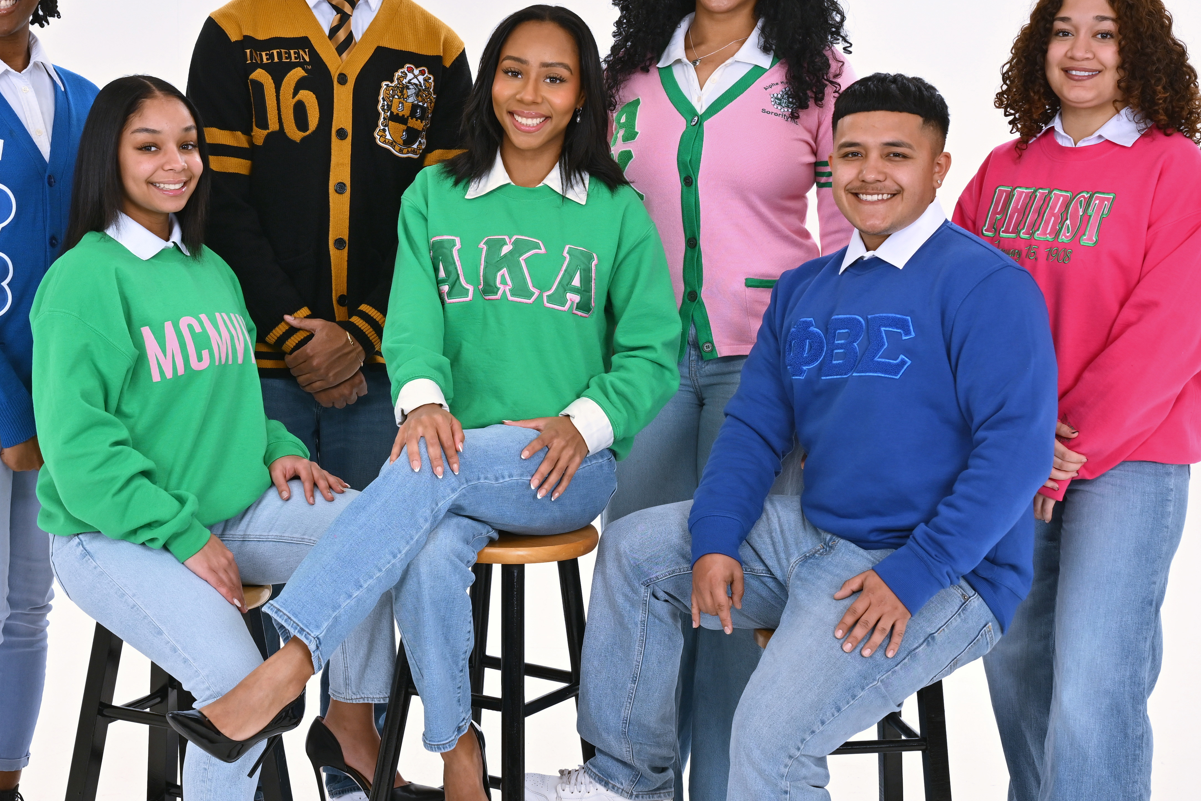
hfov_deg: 30.1
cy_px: 442
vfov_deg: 20.3
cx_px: 561
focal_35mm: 67
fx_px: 2235
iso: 160
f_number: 7.1
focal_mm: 35
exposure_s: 1/160
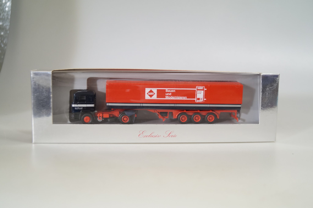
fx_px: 365
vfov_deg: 31.9
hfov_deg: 46.4
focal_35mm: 42
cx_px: 156
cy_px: 104
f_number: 4.5
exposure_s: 1/160
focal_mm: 28
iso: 640
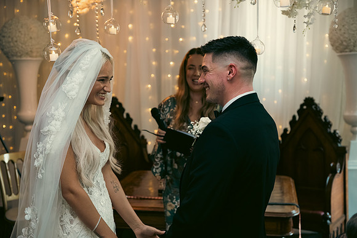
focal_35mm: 48
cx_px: 178
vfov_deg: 28.1
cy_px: 119
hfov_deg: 41.1
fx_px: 476
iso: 1250
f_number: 3.5
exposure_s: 1/160
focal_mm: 48
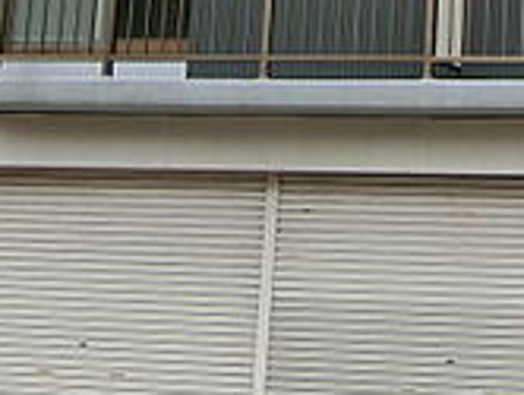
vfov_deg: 10.8
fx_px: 1986
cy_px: -243
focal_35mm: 131
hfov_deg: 14.6
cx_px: 587
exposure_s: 1/400
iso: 80
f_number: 3.4
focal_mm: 7.2
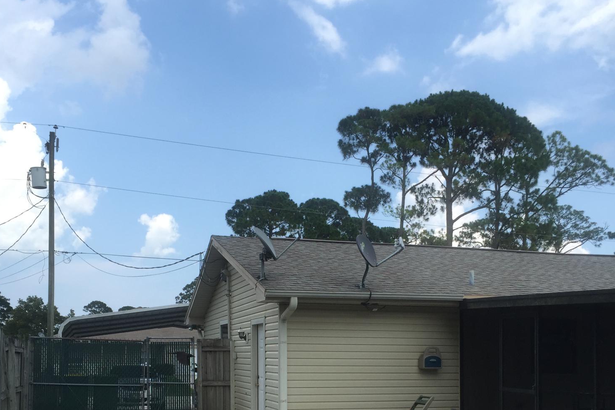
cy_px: 343
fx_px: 700
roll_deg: +0.5
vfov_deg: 31.6
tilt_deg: +1.1
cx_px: 309
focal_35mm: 41
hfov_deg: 47.4
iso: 32
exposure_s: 1/1099
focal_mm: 4.15
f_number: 2.2
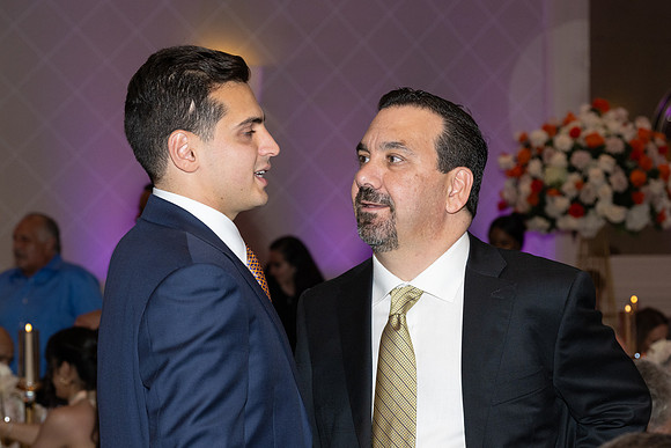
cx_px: 393
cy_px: 310
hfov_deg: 19.2
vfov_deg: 12.9
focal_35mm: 106
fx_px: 1981
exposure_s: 1/100
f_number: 5.6
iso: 800
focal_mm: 75
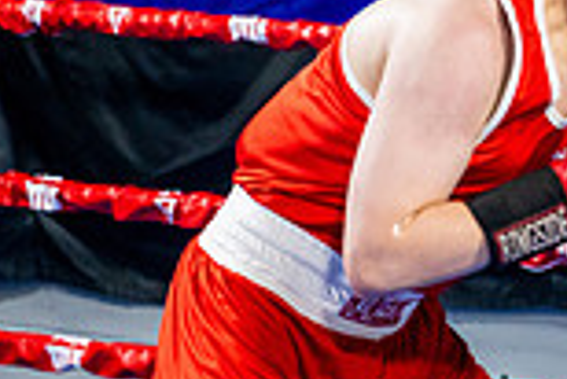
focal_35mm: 256
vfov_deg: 5.4
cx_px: 637
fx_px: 4036
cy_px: 116
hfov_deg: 8.0
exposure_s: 1/1000
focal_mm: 68
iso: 4000
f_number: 2
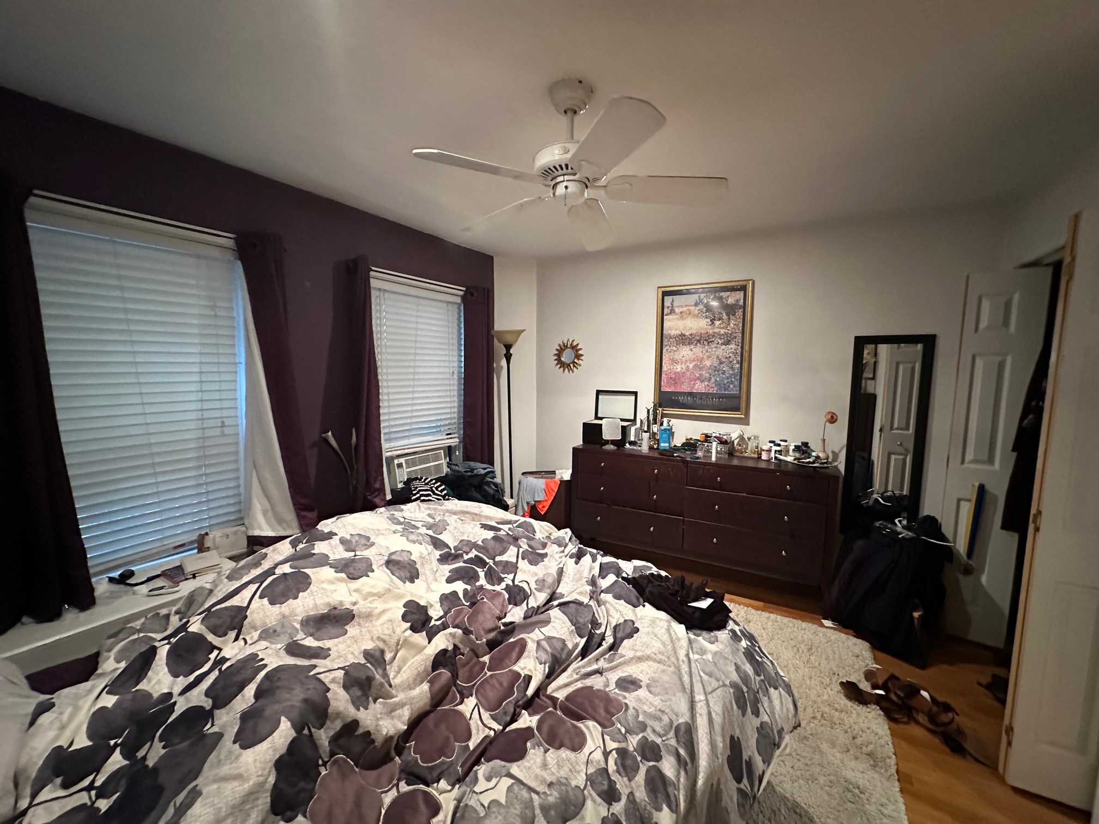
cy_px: 412
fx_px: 444
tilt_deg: -5.6
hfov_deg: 102.1
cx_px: 550
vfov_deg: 85.7
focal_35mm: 14
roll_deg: -0.5
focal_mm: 2.22
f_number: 2.2
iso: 800
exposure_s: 1/40
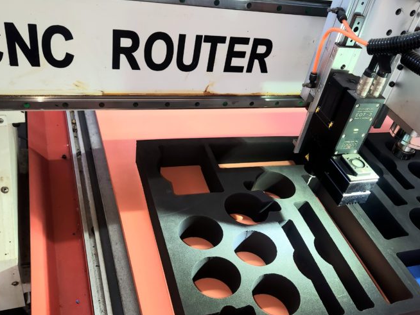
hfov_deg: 65.3
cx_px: 209
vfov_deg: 51.3
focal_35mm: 27
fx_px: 328
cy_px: 174
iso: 125
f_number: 1.8
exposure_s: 1/20
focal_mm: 5.4
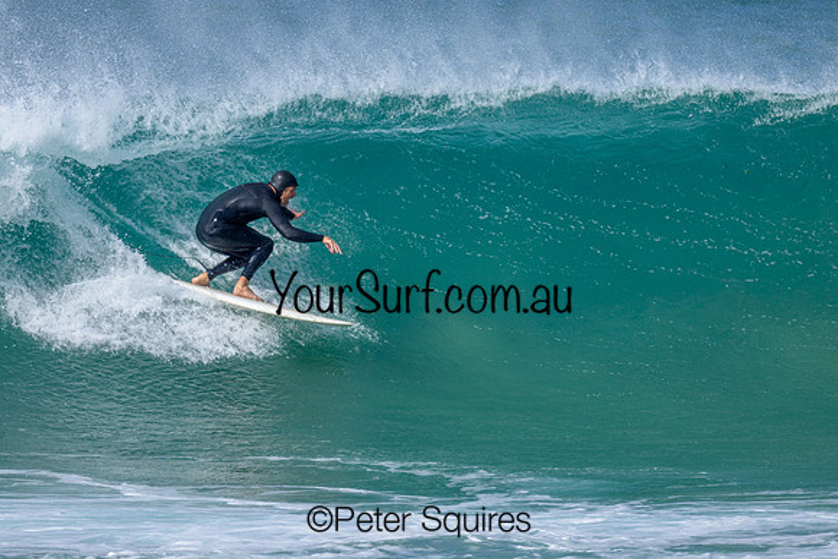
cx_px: 366
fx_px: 23928
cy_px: 219
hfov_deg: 2.0
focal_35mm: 1028
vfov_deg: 1.3
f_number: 6.3
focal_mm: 800
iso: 250
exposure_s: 1/2000
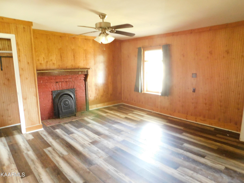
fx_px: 162
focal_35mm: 23
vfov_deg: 58.9
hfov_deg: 73.9
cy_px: 92
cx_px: 122
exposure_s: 1/4
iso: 800
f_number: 3
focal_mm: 4
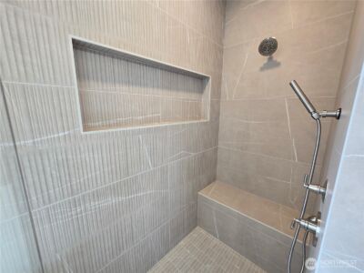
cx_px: 182
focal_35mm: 13
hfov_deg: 106.2
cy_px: 136
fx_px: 137
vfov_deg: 89.9
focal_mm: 2.2
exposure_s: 1/60
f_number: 2.2
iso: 125
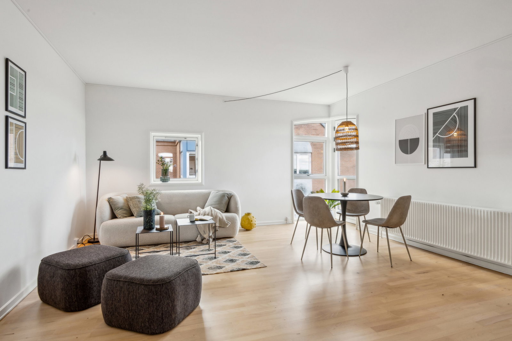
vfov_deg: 64.6
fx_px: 270
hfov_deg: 86.9
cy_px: 170
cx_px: 256
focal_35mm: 19
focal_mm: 19
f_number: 11
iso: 800
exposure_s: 1/13
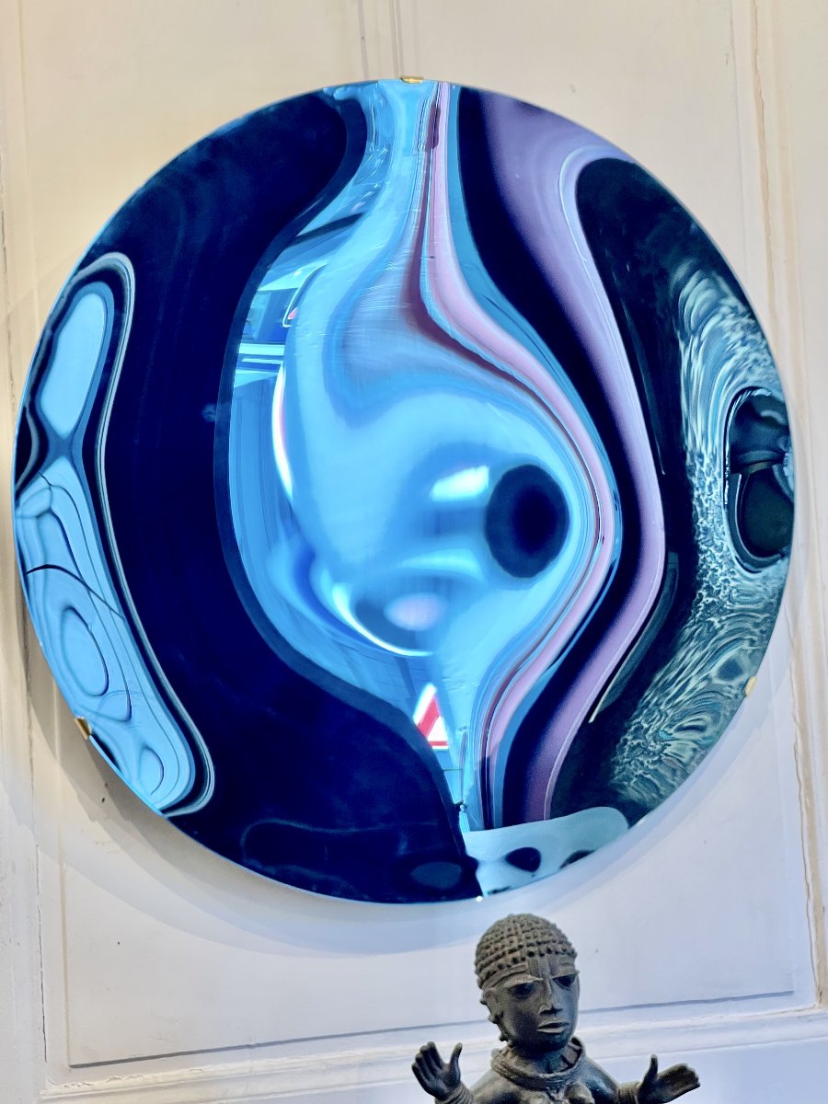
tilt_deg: +3.7
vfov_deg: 30.3
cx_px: 414
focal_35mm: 64
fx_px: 2041
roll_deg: +2.3
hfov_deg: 22.9
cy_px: 552
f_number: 2.2
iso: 160
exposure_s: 1/100
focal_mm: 7.5
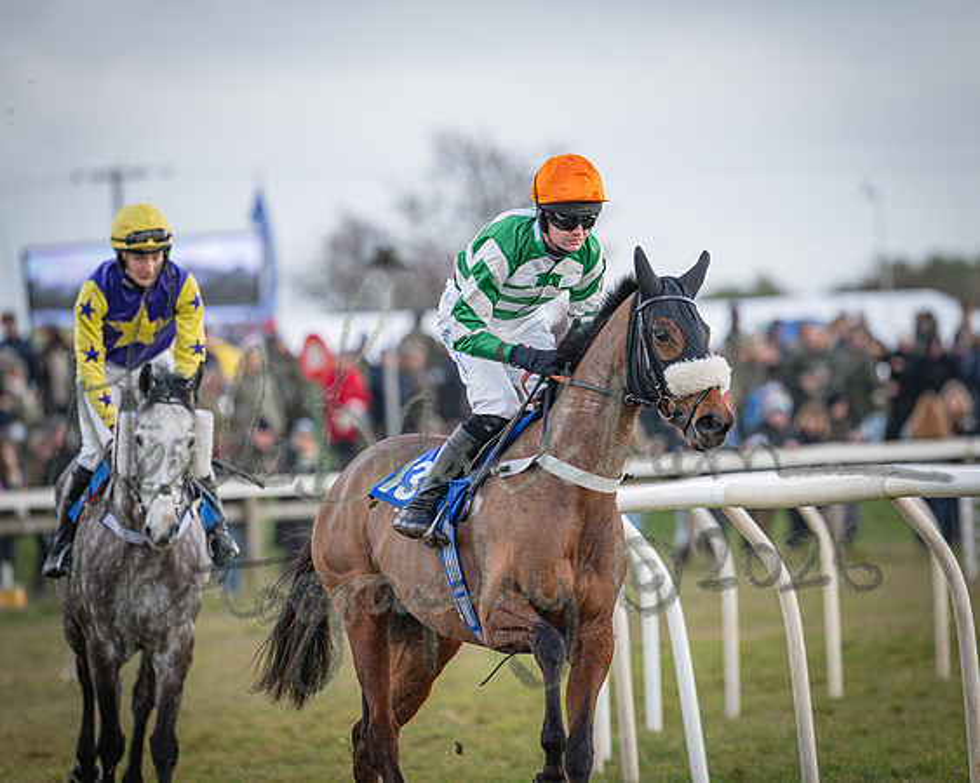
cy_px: 392
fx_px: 13061
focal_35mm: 450
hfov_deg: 4.3
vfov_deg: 3.4
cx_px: 490
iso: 800
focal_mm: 400
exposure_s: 1/1250
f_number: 5
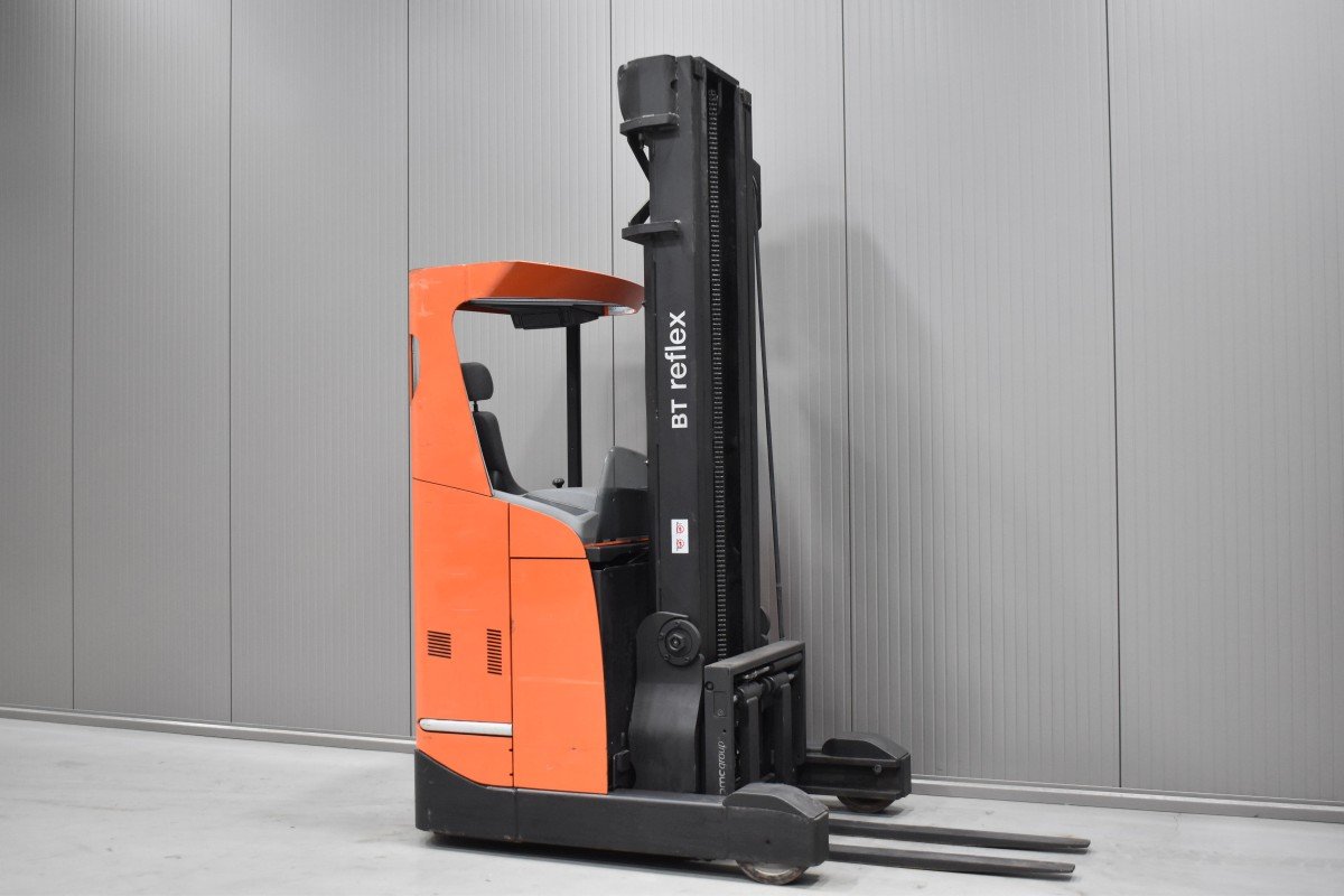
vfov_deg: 34.2
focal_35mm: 39
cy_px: 448
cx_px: 672
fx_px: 1456
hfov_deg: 49.6
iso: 1600
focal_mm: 26
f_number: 4
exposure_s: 1/50
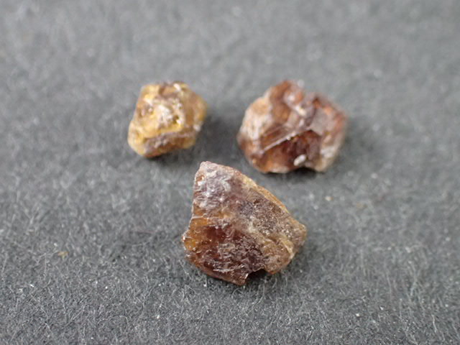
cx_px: 230
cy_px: 172
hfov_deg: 24.4
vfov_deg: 18.4
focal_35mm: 80
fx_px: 1063
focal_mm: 14.41
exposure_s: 1/125
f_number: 4.4
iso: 800
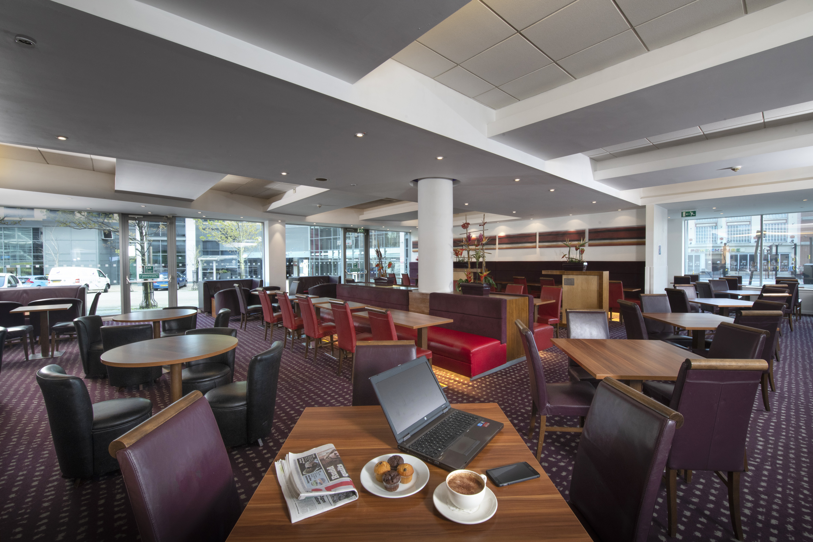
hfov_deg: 100.4
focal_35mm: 15
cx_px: 406
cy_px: 271
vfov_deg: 77.3
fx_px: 339
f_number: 20
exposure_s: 1/8
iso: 640
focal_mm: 15
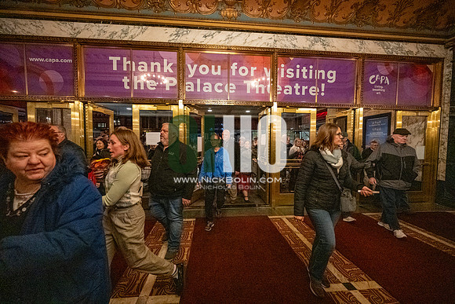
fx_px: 177
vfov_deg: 81.2
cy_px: 152
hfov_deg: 104.2
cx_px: 228
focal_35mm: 14
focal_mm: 14
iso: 16000
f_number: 4
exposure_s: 1/400
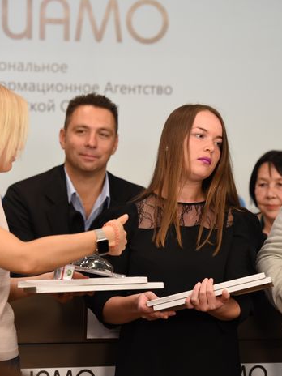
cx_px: 194
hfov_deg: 8.4
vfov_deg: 11.2
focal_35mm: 177
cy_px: 188
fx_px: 1923
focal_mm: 122
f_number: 4
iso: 2500
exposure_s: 1/320
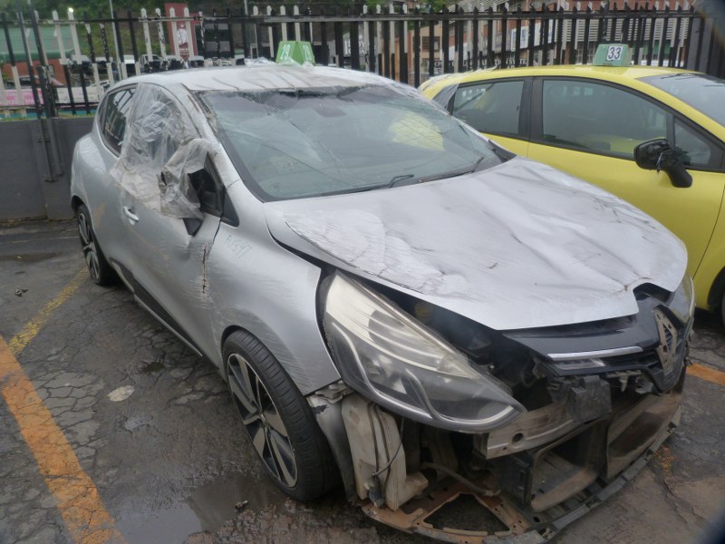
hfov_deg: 69.4
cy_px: 272
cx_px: 362
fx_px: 524
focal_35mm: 25
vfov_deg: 54.9
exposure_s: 1/100
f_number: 2.8
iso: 125
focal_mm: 4.5
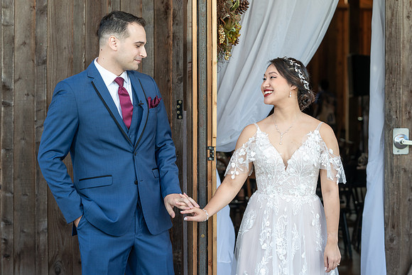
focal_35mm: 96
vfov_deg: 14.3
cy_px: 130
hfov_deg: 21.2
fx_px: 1099
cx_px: 231
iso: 250
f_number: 4
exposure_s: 1/200
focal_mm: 83
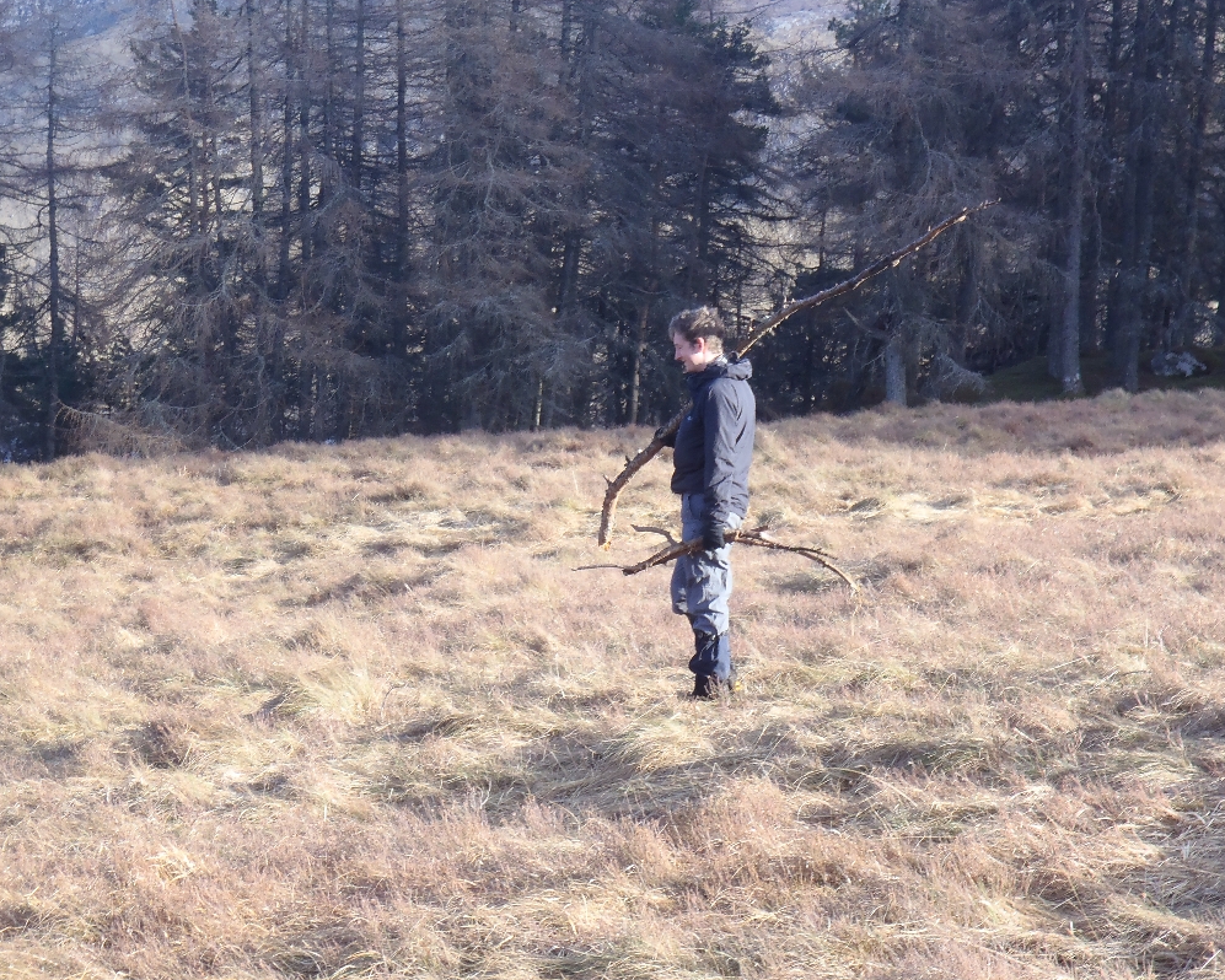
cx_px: 651
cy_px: 492
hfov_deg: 17.9
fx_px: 3880
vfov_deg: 14.4
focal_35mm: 107
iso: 125
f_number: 5.1
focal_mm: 18.2
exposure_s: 1/100
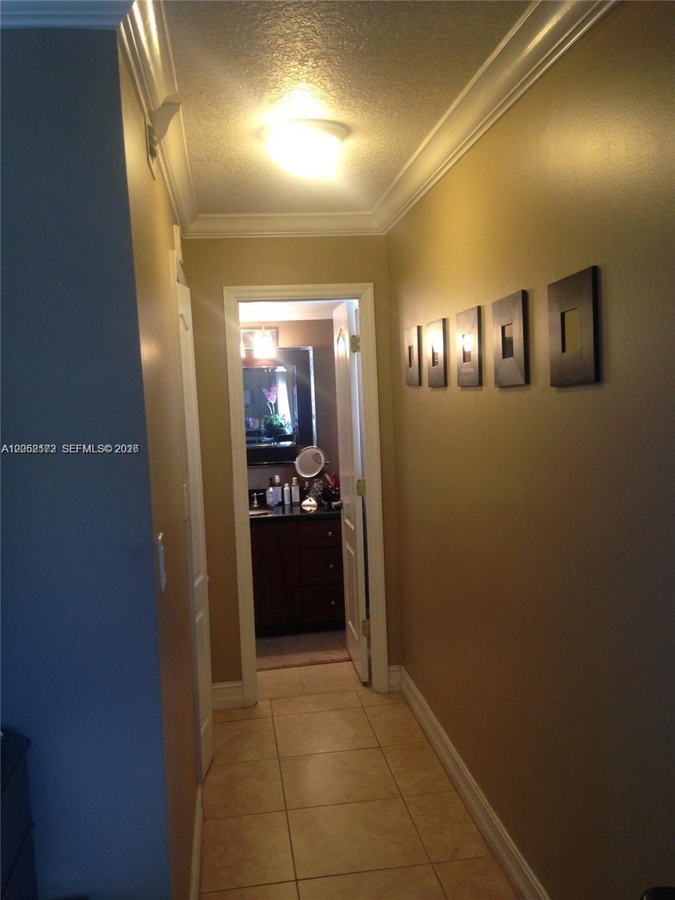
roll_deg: +2.4
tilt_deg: -4.8
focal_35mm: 33
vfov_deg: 55.4
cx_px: 338
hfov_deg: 42.9
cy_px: 450
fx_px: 858
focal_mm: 4.12
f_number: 2.4
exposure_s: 1/20
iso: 80
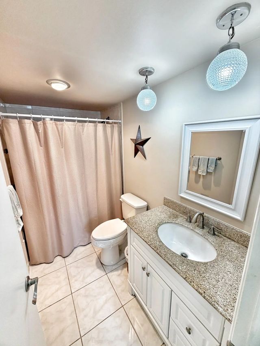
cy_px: 173
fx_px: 140
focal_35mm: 14
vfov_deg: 102.1
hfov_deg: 85.7
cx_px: 130
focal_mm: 2.22
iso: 100
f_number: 2.2
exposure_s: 1/120
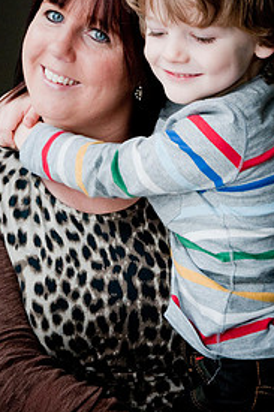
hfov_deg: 12.7
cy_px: 124
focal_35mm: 108
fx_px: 1234
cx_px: 133
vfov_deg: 18.9
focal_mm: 44
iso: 800
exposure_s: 1/160
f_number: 4.2
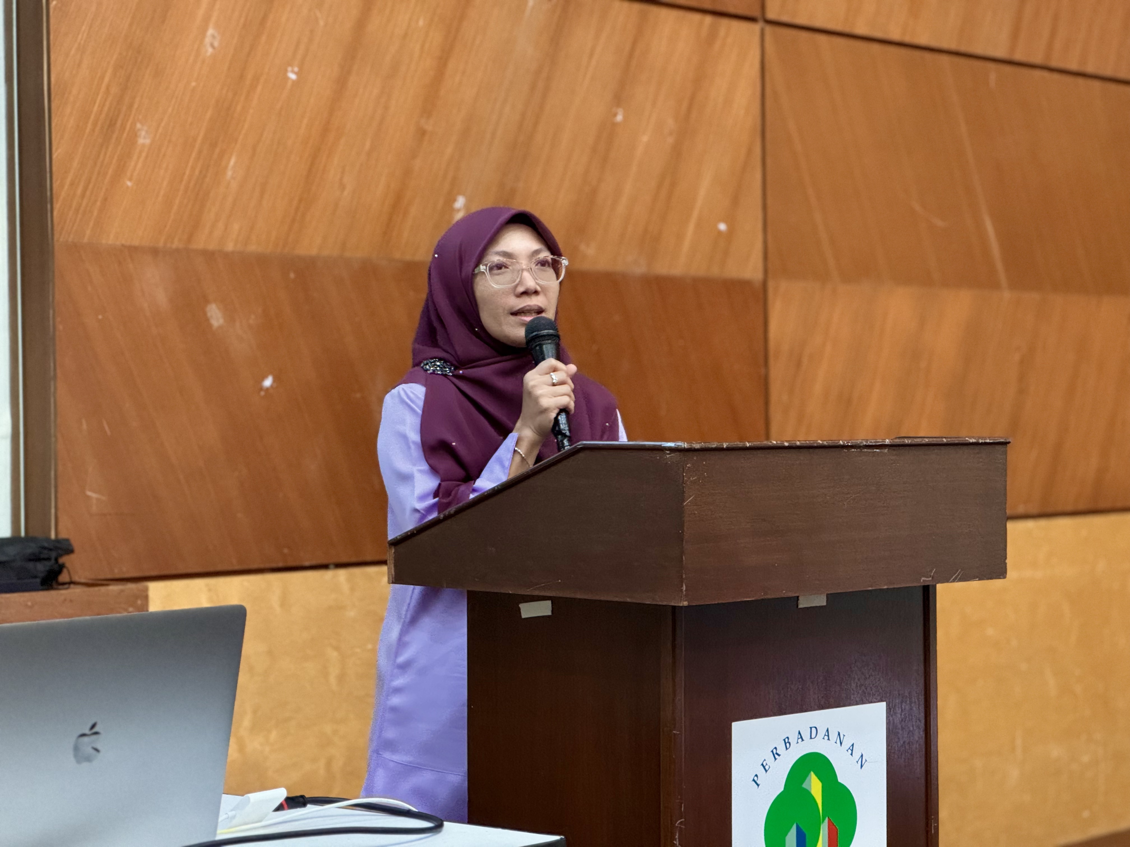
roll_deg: +1.3
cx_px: 565
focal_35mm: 77
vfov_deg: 19.1
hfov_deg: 25.3
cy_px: 424
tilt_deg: -0.2
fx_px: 2514
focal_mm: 9
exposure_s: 1/25
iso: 1000
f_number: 2.8
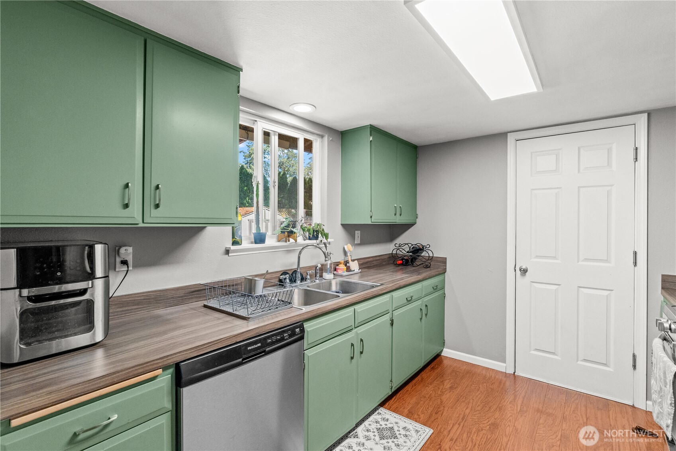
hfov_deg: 96.7
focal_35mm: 16
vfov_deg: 73.7
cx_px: 338
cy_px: 226
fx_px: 300
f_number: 7.1
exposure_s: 1/4
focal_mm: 16
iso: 1250
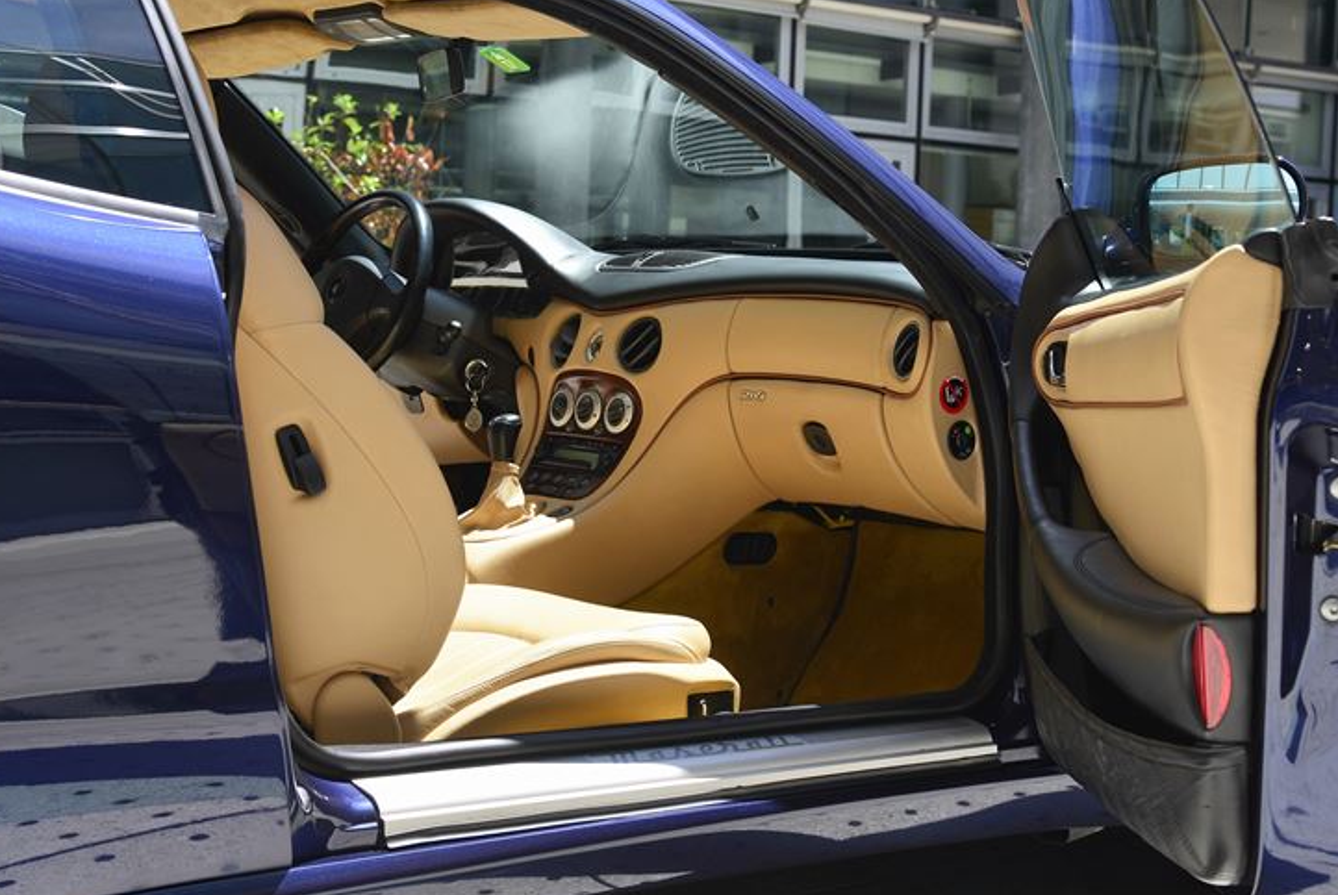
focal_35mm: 61
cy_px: 408
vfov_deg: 22.3
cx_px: 656
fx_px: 2269
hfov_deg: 32.8
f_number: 6.3
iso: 125
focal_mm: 46
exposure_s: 1/160
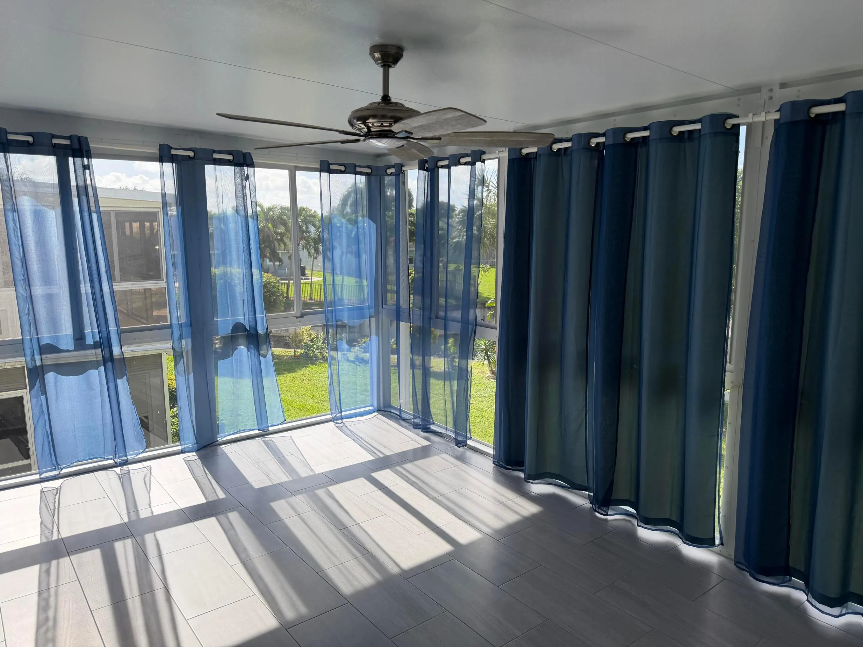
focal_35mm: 24
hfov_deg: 71.6
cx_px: 432
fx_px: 598
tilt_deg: -8.5
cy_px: 324
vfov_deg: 56.8
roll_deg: +0.7
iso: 100
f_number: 1.78
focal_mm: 6.76
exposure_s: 1/1337
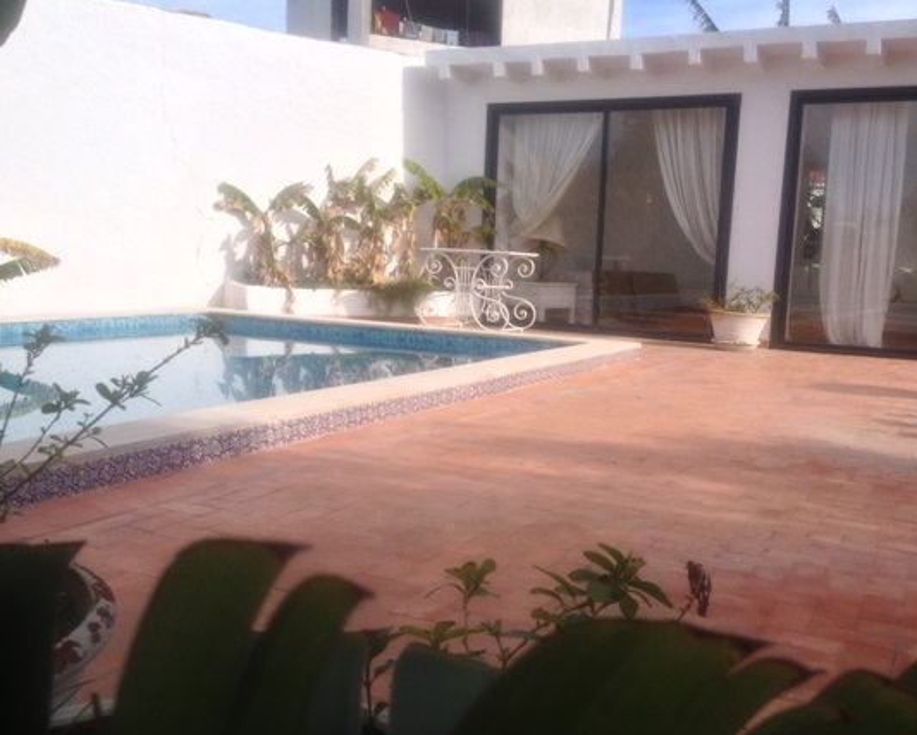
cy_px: 372
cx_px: 509
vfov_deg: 36.5
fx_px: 1113
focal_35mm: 41
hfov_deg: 44.7
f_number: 2.4
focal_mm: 4.28
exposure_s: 1/1905
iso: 50
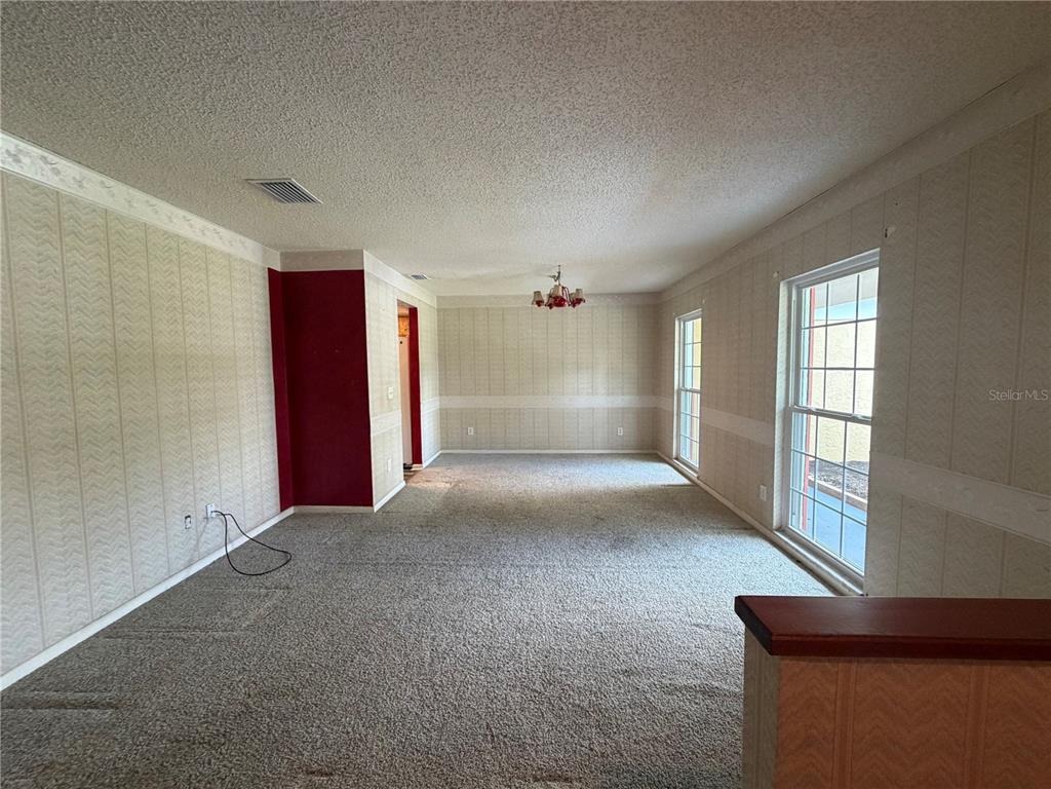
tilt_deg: -3.9
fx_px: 425
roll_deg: +0.9
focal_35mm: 14
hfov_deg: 102.1
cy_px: 394
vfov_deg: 85.7
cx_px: 526
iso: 250
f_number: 2.2
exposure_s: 1/60
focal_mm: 2.22
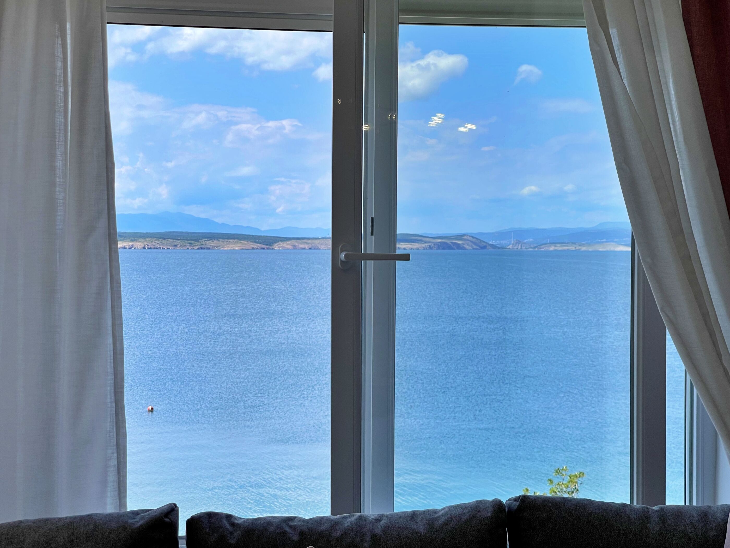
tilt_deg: -1.9
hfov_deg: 30.3
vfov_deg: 22.9
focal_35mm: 64
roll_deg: +0.2
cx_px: 365
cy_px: 274
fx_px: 1350
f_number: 2.2
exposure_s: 1/1179
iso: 20
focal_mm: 7.5
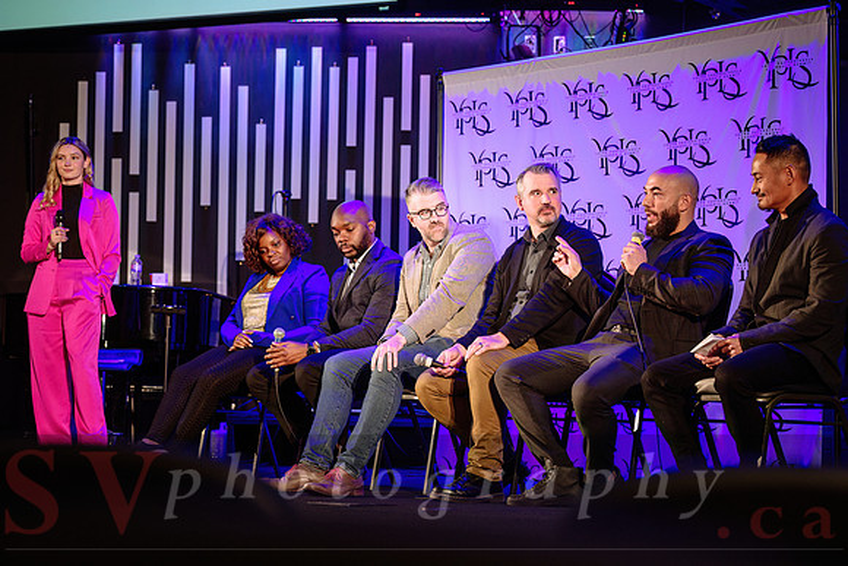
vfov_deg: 16.3
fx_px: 1972
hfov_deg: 24.3
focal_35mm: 84
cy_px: 302
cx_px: 465
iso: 1600
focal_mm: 75
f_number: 4
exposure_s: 1/160
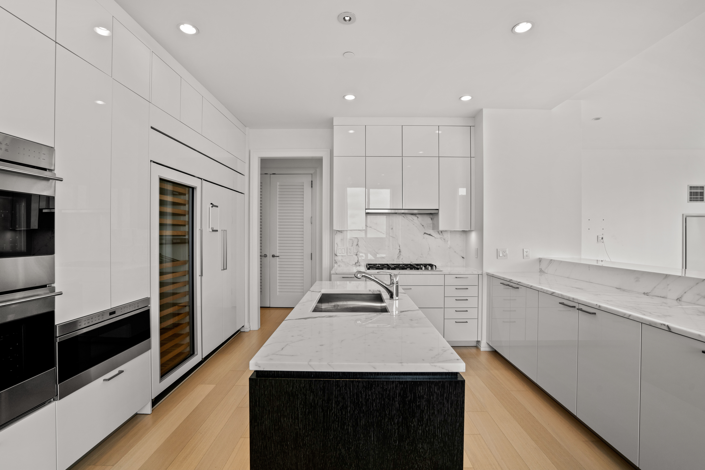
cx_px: 352
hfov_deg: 96.7
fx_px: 313
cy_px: 235
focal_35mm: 16
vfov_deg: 73.8
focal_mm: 16
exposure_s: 1/25
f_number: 8
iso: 320
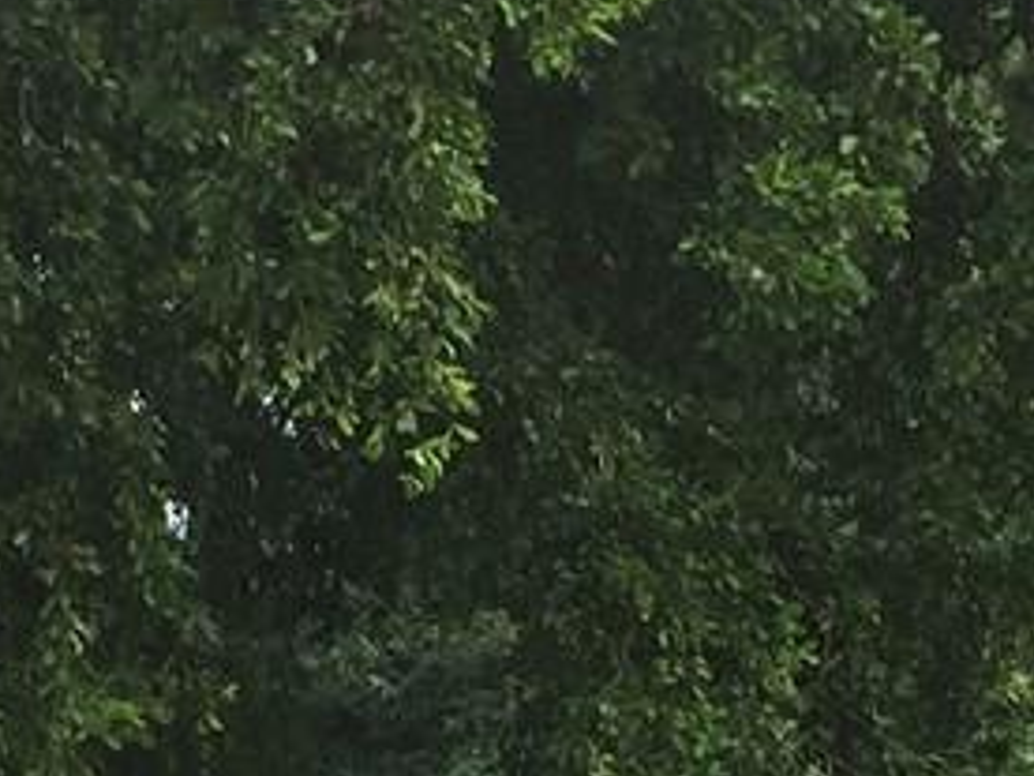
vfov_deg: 8.4
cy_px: 1470
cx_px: 858
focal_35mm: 168
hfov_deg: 11.7
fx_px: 5018
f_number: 2.2
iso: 32
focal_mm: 4.15
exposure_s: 1/648
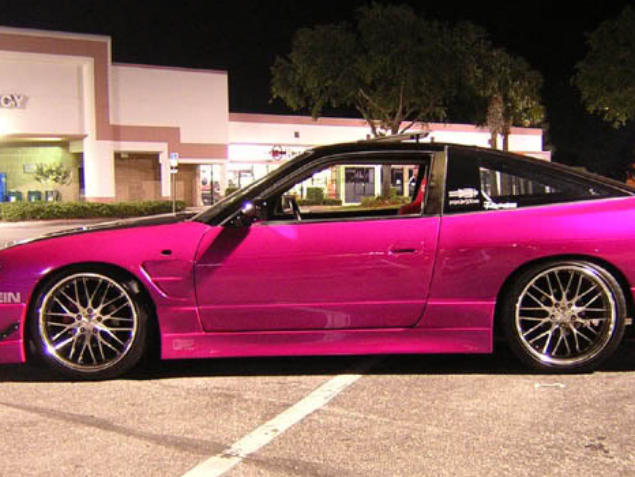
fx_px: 1083
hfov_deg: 32.6
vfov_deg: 24.8
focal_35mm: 59
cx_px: 356
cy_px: 282
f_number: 2.8
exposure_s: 1/2.5
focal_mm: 5.6
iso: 400
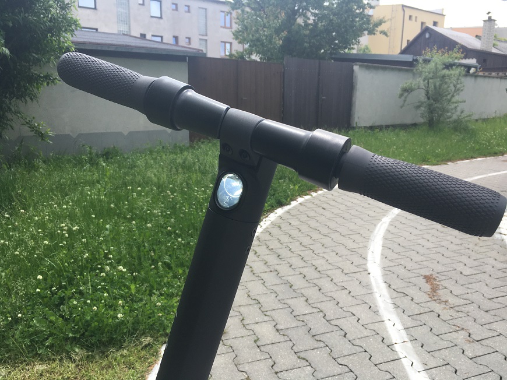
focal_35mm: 29
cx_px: 254
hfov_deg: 61.7
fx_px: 425
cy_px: 190
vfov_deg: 48.2
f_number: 2.2
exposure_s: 1/549
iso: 25
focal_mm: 4.15
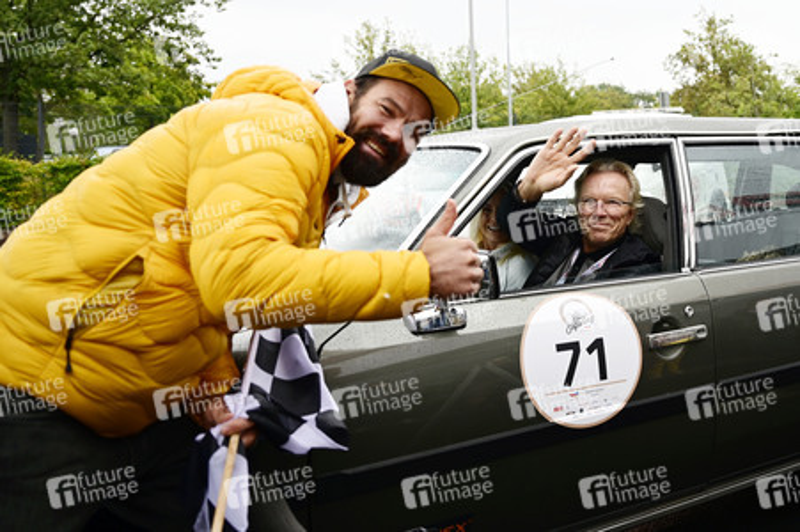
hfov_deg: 73.8
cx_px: 400
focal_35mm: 24
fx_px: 533
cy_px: 266
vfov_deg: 53.1
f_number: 2.8
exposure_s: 1/200
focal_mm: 24
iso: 160
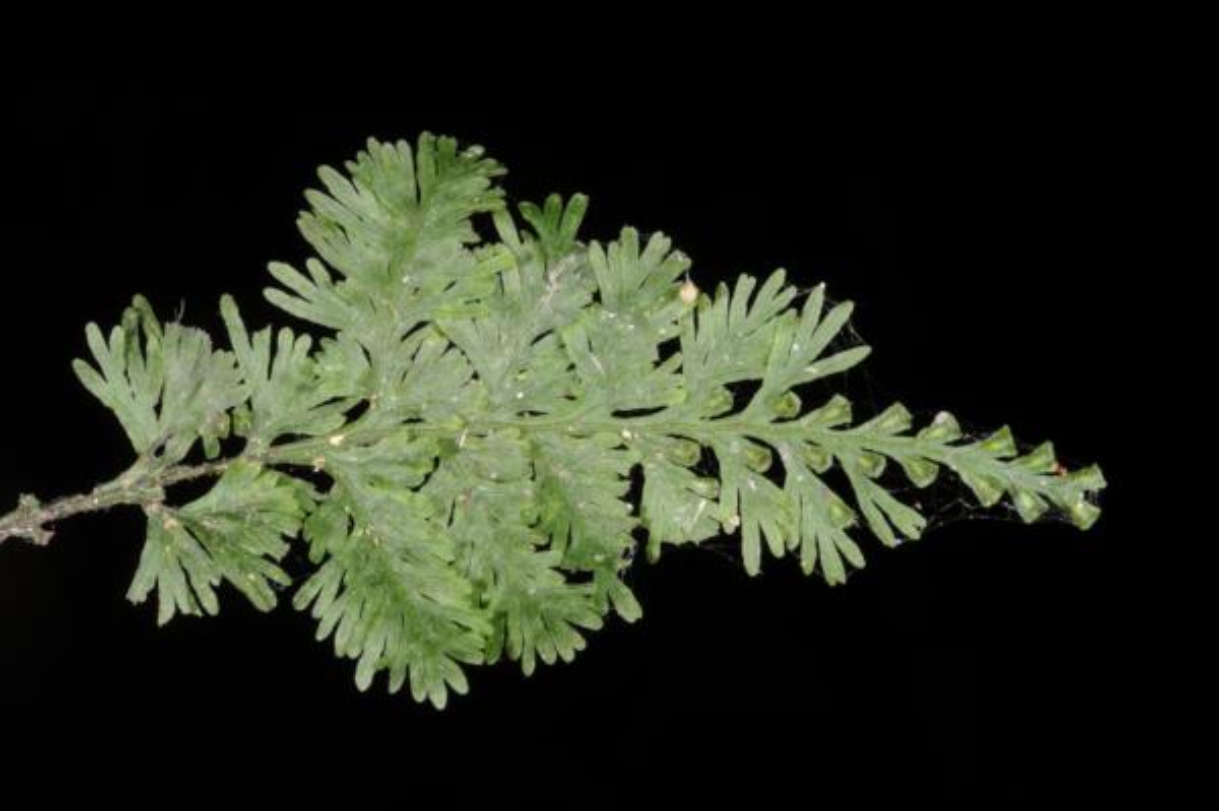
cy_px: 406
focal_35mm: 90
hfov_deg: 22.6
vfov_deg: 15.2
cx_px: 610
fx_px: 3045
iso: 200
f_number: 40
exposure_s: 1/60
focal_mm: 60
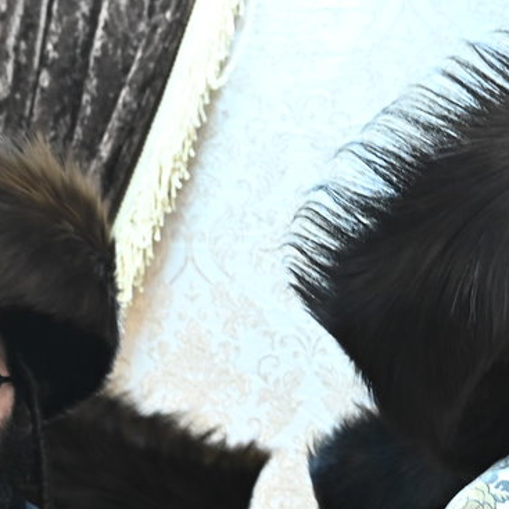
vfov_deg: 8.6
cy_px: 557
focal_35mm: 201
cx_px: 888
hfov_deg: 8.4
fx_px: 3344
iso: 2000
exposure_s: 1/160
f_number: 5
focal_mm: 62
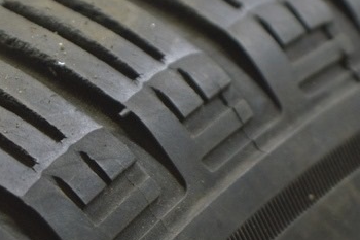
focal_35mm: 241
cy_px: 159
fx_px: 2413
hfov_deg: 8.5
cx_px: 97
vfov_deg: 5.7
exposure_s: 1/20
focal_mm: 55
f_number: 5.6
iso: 400
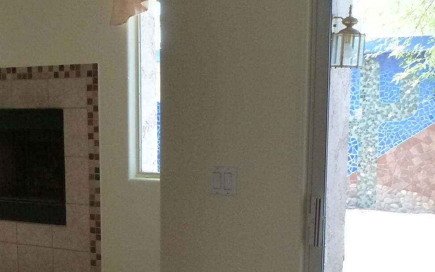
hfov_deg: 29.3
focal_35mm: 67
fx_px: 794
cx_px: 35
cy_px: 244
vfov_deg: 19.1
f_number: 3.3
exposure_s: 1/60
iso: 200
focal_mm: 4.3
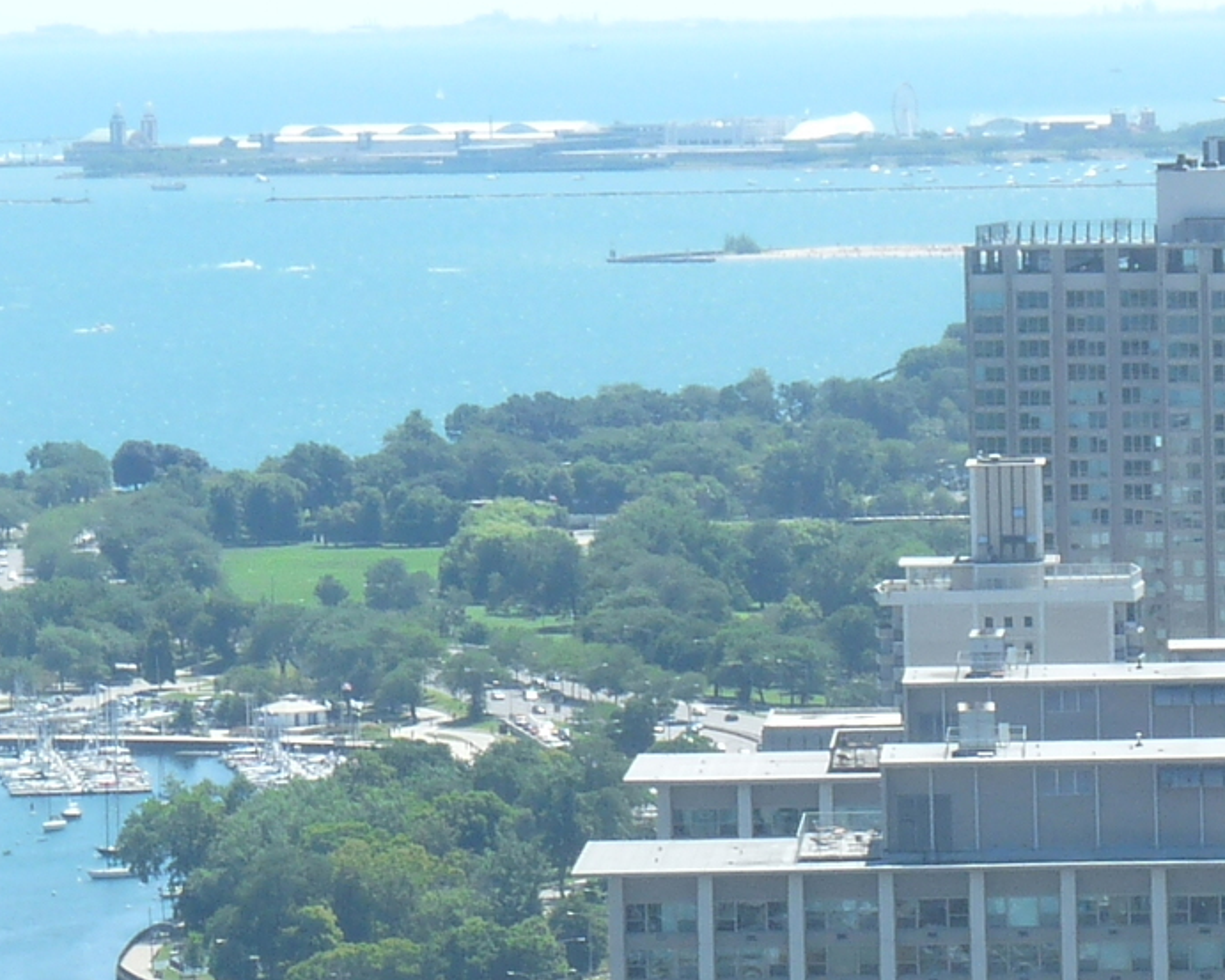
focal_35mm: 291
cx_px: 846
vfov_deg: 5.3
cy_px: 222
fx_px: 10552
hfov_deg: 6.6
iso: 100
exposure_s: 1/250
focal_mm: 14.4
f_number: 4.5
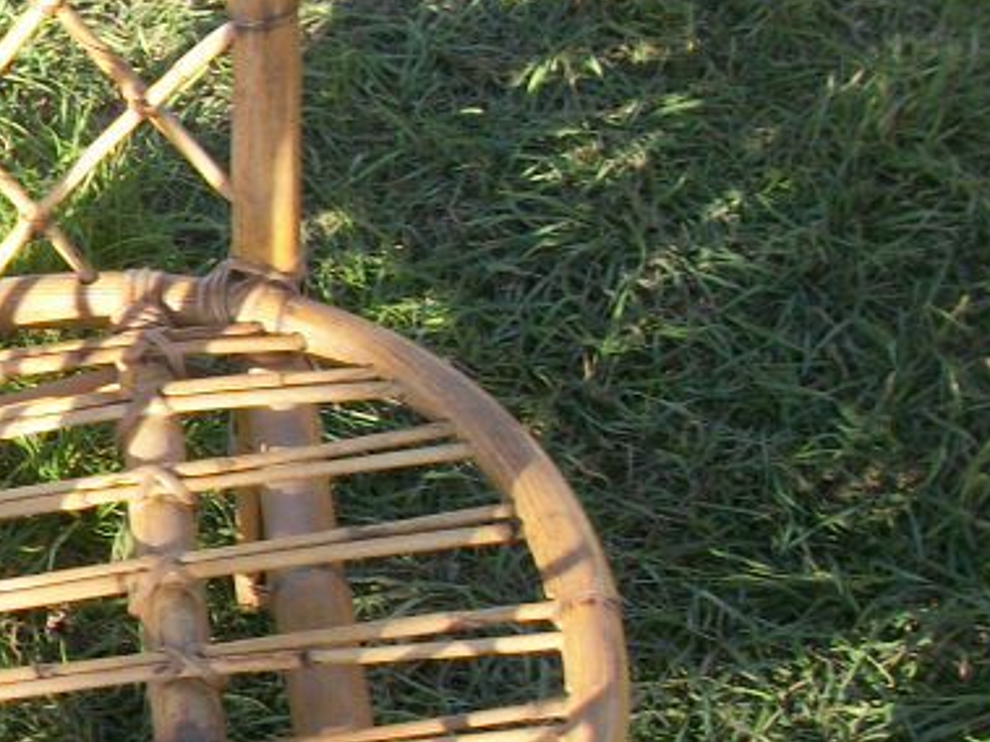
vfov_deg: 13.6
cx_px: -567
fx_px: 3088
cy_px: 598
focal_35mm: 108
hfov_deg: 16.4
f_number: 8.8
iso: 80
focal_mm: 5.7
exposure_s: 1/50
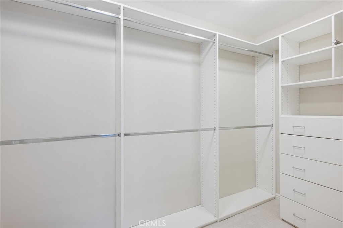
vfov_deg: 73.7
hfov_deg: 96.8
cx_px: 172
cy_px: 114
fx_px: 152
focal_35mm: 16
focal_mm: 16
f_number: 9
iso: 125
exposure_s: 1/3.33
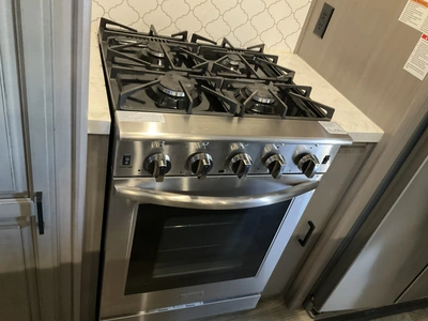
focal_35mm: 29
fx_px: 359
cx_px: 214
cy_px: 160
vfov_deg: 48.2
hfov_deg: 61.7
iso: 400
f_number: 1.8
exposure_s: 1/30
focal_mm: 3
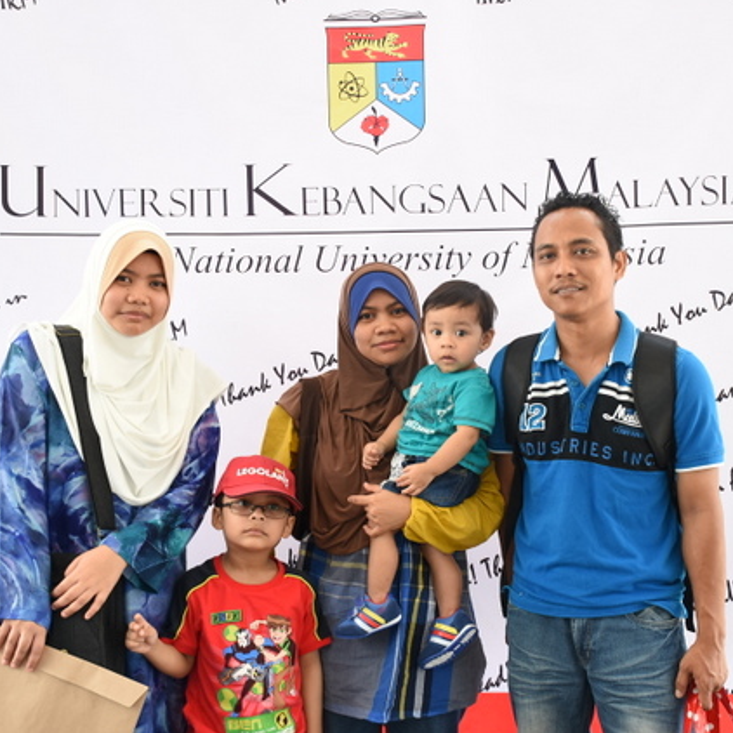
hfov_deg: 29.5
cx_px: 393
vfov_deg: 29.6
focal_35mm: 58
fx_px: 1390
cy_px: 363
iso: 320
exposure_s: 1/60
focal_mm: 30
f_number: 5
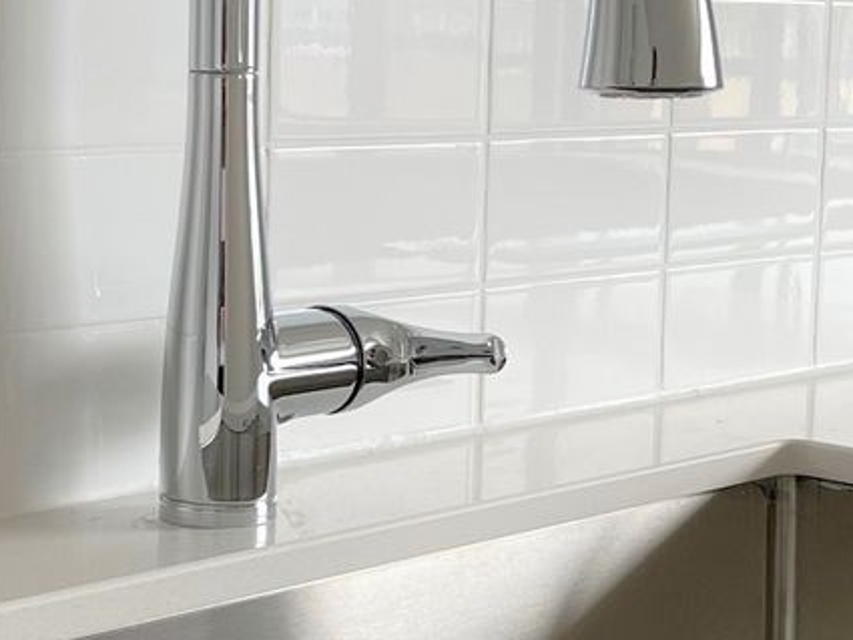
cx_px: 536
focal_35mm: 94
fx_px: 2317
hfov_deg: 20.8
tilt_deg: -7.3
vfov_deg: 15.7
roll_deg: -1.7
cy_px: 255
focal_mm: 5.1
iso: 64
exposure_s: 1/121
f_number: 1.6
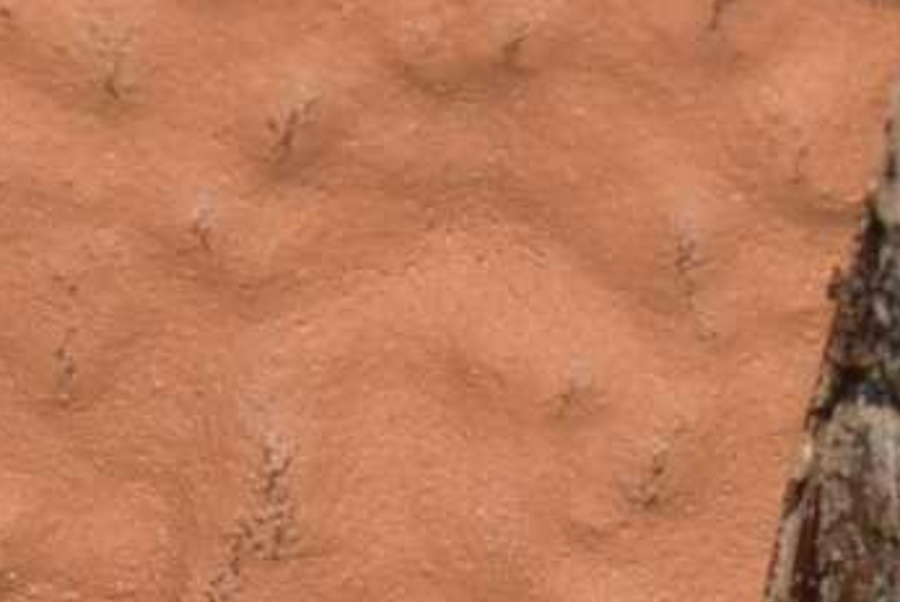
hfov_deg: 3.6
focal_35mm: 579
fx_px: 14487
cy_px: 228
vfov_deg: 2.4
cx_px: 1106
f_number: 13
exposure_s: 1/160
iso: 100
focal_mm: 140
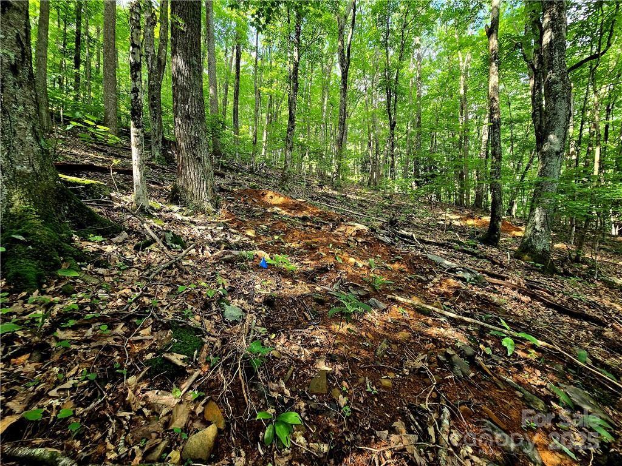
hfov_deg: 106.2
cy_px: 233
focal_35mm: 13
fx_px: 234
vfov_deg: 89.9
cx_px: 311
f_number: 2.2
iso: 80
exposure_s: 1/60.2
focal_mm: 2.2
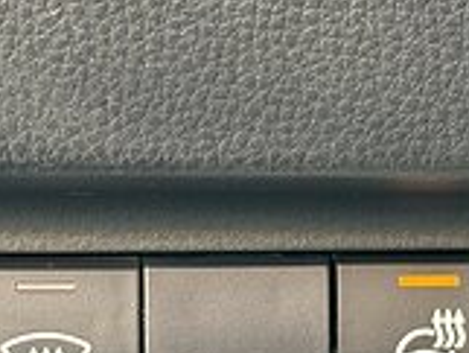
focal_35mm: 163
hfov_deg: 12.1
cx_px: 274
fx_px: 2210
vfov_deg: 9.1
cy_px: 292
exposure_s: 1/94
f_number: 1.78
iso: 100
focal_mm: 6.76
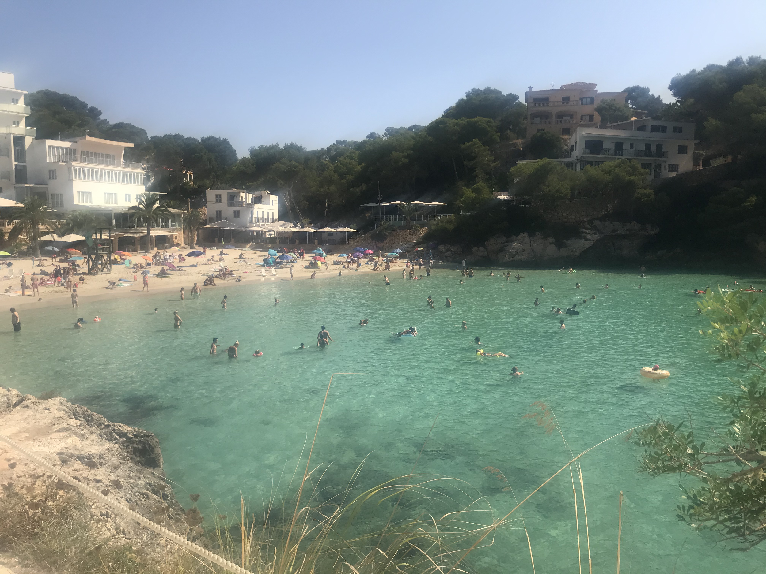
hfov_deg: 63.4
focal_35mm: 28
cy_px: 287
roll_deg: +0.1
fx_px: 620
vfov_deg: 49.7
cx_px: 383
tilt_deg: -4.9
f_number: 1.8
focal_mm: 3.99
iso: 20
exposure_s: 1/3096
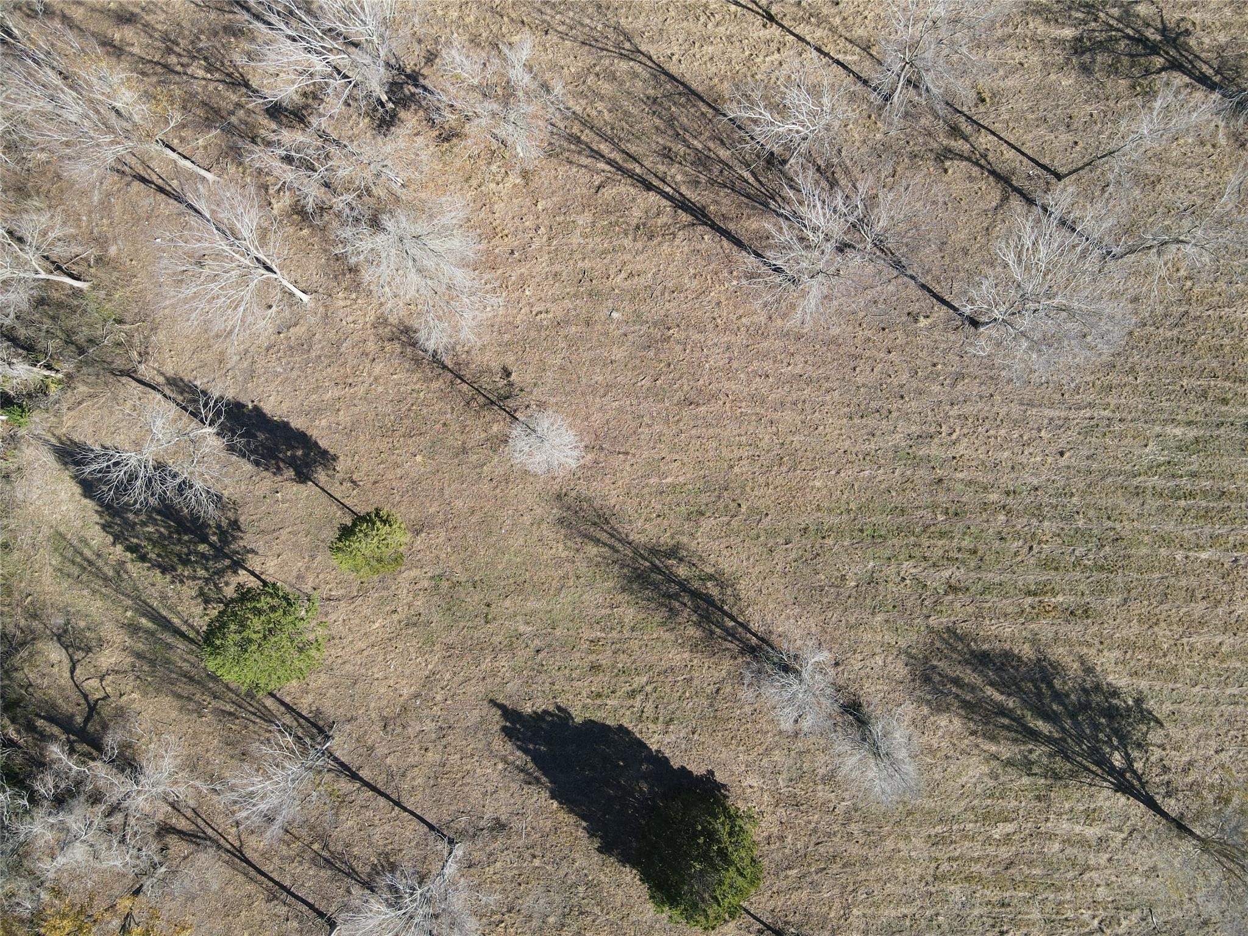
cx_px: 624
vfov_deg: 56.8
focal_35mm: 24
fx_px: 865
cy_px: 468
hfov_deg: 71.6
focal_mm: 4.5
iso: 100
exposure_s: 1/240
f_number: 2.8
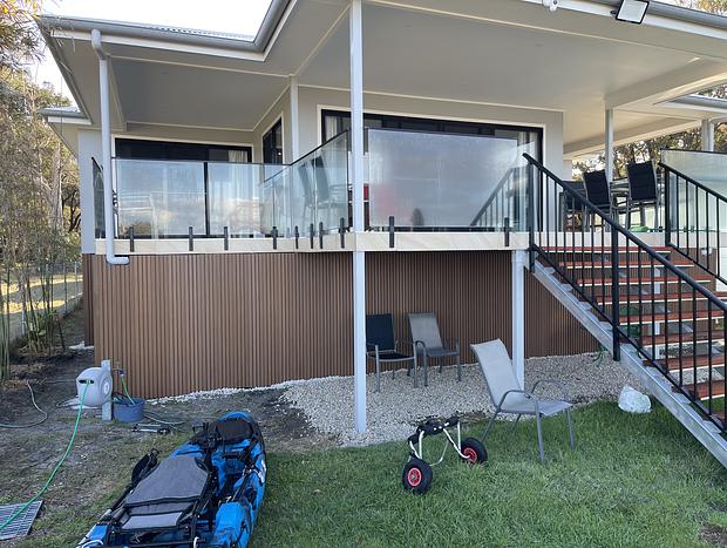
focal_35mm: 26
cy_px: 274
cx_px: 364
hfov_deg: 67.2
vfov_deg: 53.2
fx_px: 547
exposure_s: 1/248
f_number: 1.6
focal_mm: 5.1
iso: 32
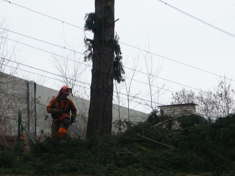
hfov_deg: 10.8
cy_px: 113
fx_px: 1242
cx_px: 125
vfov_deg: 8.1
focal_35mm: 183
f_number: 5.1
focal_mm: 16.5
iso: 160
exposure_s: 1/125
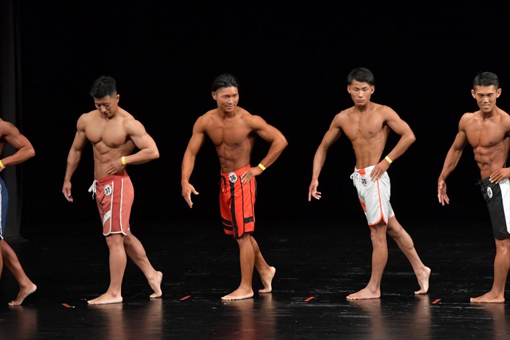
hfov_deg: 8.6
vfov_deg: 5.7
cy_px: 170
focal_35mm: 240
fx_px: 3398
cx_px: 255
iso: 3200
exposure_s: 1/400
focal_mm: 160
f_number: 5.6
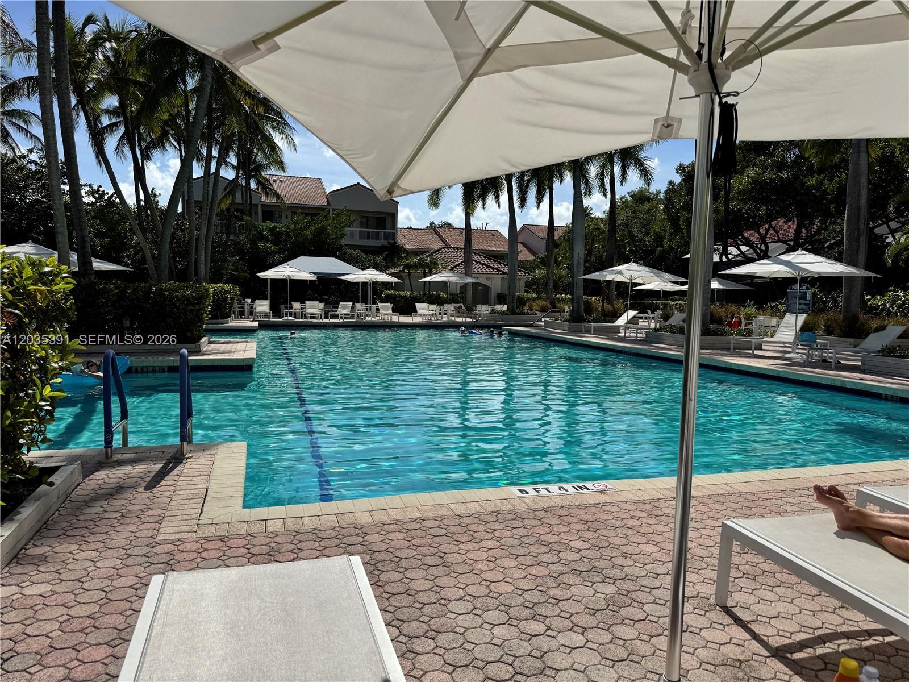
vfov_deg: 56.8
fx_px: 630
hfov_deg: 71.6
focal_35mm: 24
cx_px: 454
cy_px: 341
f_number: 1.78
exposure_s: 1/10417
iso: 80
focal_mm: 6.76
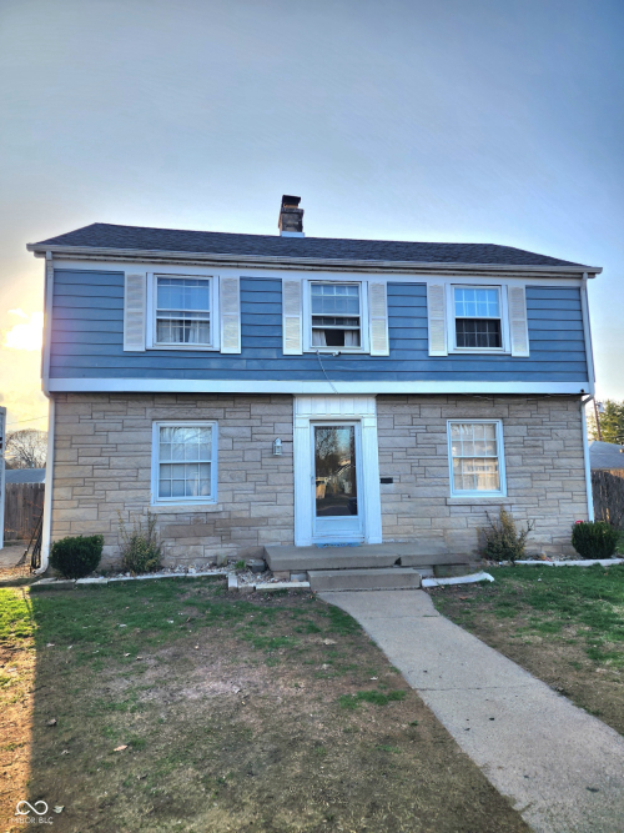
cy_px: 416
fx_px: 553
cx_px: 312
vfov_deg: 73.9
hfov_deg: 58.9
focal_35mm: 23
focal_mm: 6.4
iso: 12
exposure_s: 1/526
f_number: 1.8
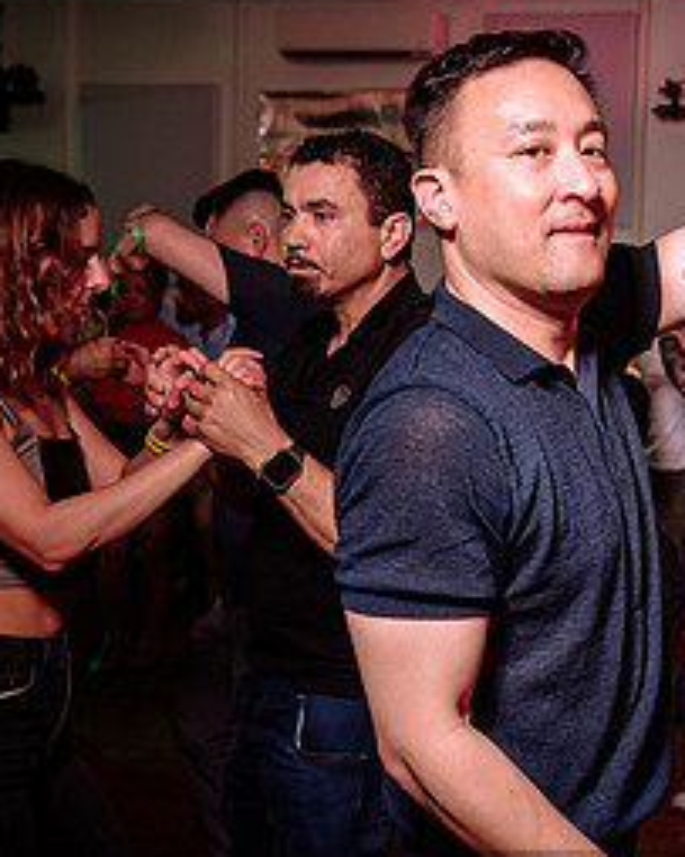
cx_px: 687
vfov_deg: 32.5
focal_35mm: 58
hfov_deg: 25.0
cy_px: 419
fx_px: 1471
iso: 800
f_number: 3.2
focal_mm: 24
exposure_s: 1/60
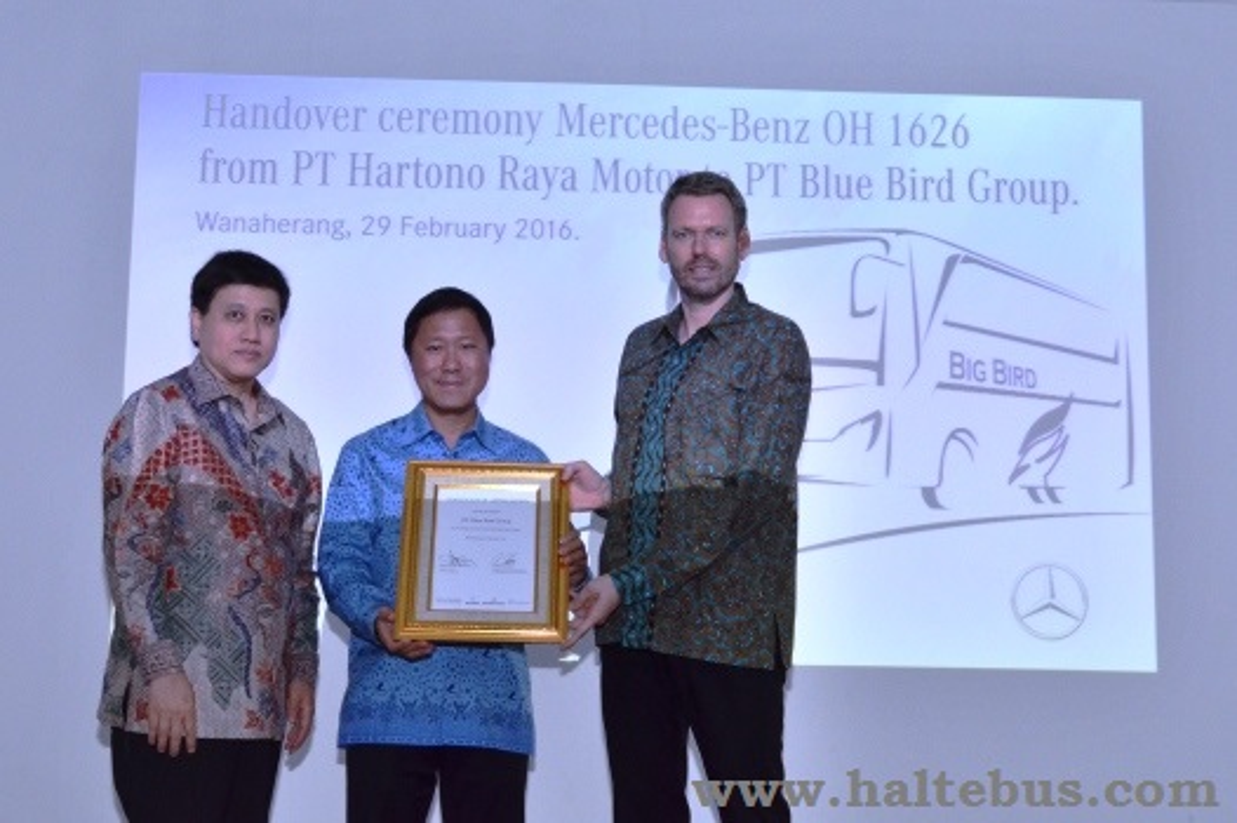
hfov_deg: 38.9
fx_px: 1751
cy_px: 412
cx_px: 618
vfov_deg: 26.4
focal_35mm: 51
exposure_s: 1/250
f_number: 7.1
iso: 1000
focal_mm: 34
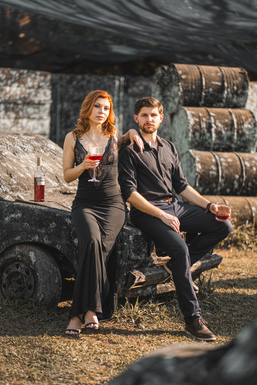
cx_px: 128
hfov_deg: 16.1
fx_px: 910
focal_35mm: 85
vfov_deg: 23.9
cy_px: 192
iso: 100
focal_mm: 85
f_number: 1.8
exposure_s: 1/800
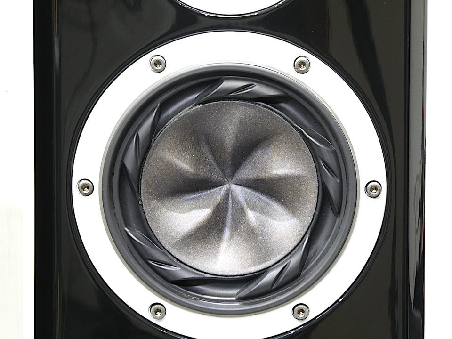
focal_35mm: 250
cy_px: 170
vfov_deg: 5.9
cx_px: 226
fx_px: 3264
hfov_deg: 7.9
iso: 200
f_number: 5.6
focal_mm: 44.8
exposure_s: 1/2.5
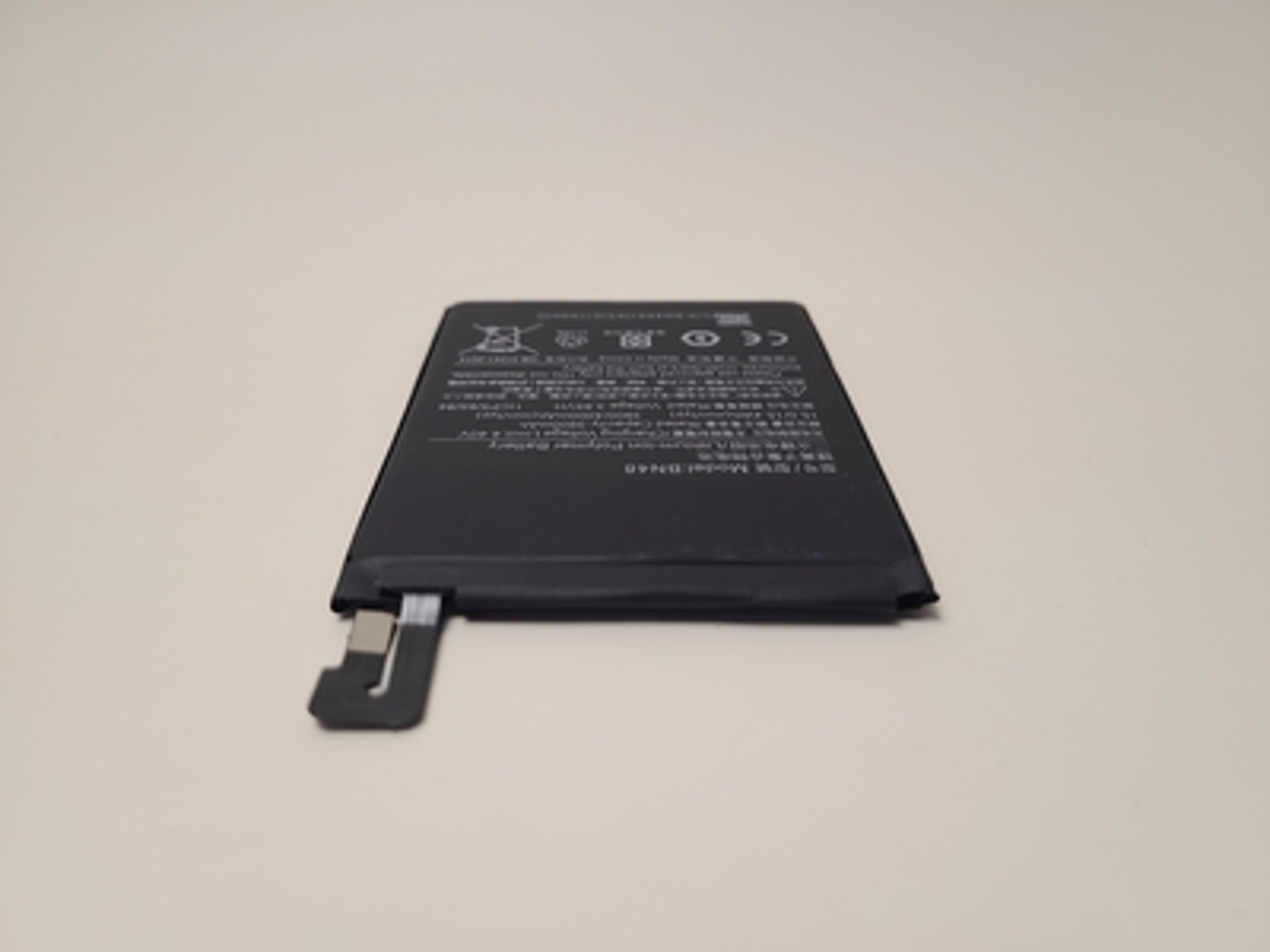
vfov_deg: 53.1
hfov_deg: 67.3
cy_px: 476
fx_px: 954
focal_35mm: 26
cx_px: 635
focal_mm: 5.4
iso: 50
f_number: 1.8
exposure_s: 1/50
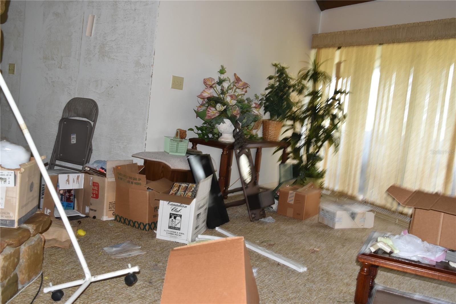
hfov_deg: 53.1
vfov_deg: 36.9
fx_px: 456
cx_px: 228
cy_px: 152
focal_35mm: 36
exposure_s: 1/125
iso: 800
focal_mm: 24
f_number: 5.6
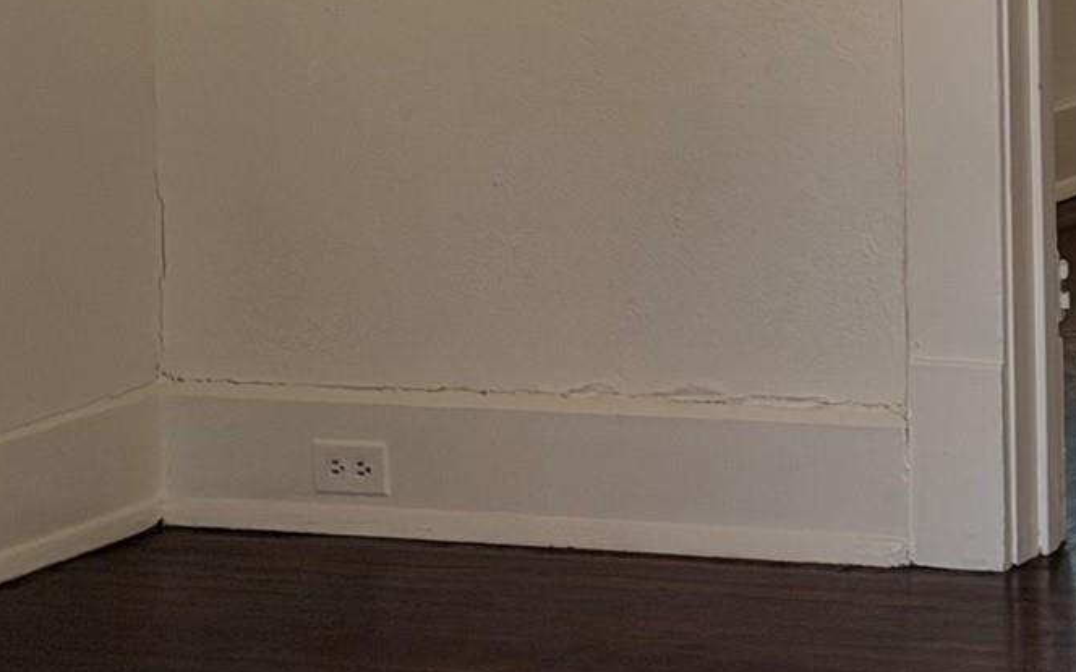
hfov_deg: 12.9
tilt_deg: -2.7
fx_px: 4604
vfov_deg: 8.3
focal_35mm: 157
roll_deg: +1.0
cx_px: 1410
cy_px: -177
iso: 160
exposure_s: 1/60
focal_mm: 6.76
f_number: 1.78
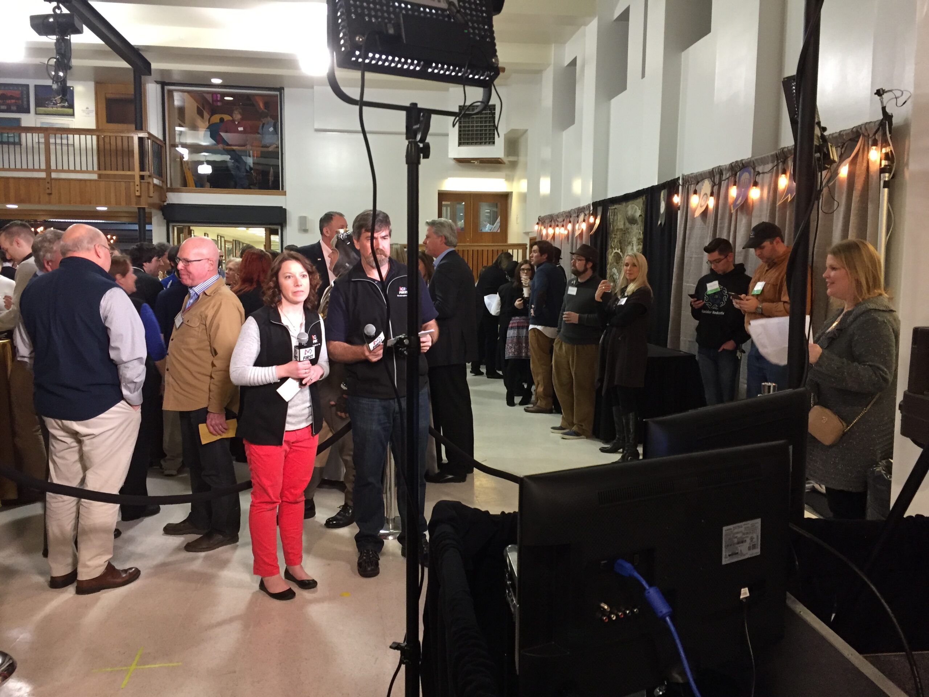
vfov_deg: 48.2
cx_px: 464
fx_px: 778
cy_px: 348
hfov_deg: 61.7
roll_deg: -0.5
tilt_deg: -5.3
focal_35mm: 29
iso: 160
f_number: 2.2
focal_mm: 4.15
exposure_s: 1/30
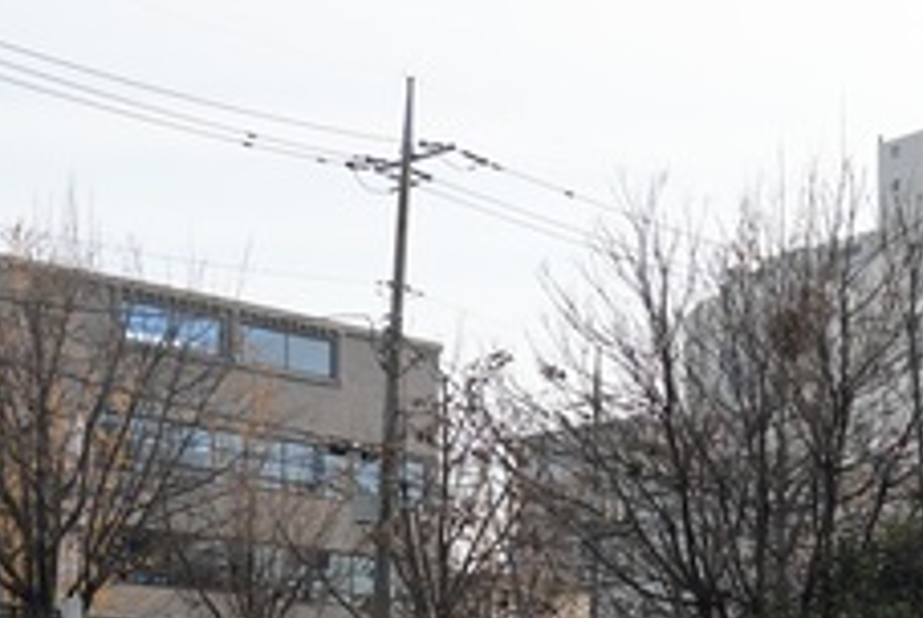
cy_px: 817
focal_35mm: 99
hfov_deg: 20.2
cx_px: 801
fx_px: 2541
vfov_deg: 13.3
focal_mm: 25
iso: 100
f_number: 4.5
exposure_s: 1/250
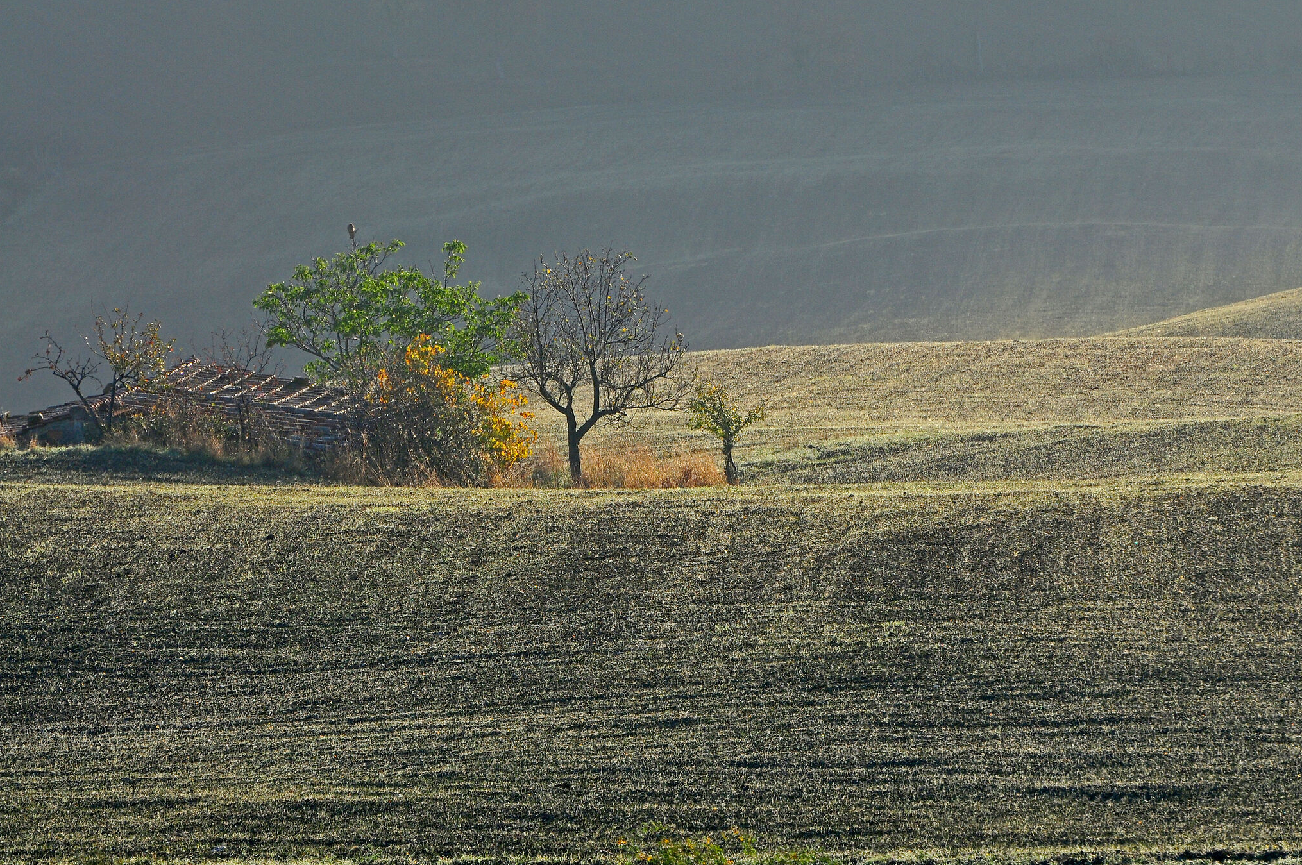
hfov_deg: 4.5
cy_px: 423
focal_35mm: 461
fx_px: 16655
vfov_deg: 3.0
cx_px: 731
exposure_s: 1/640
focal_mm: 260
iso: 200
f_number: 8
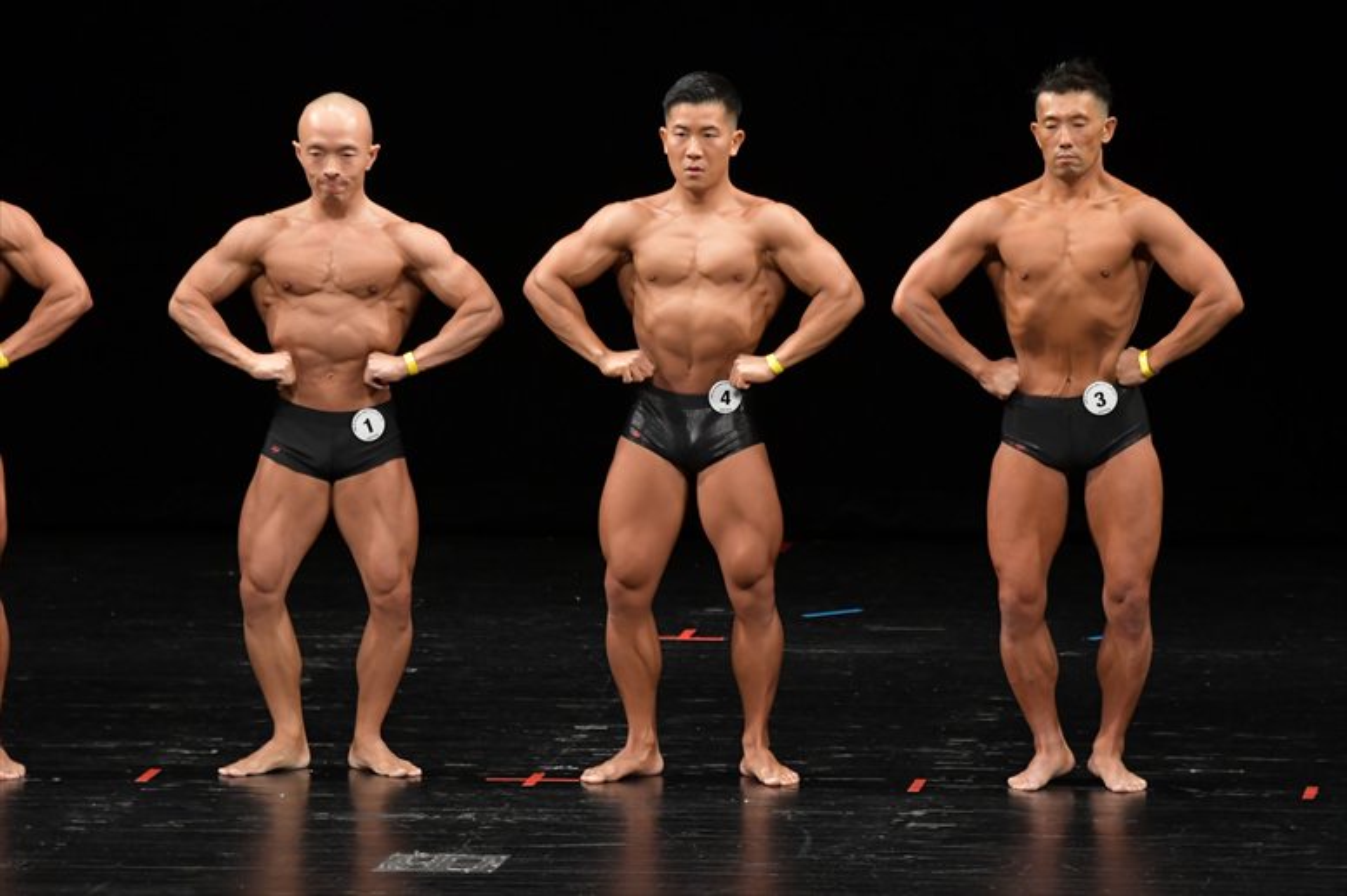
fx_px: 10098
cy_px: 448
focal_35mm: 270
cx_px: 674
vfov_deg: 5.1
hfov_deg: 7.6
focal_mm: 180
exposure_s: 1/400
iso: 2500
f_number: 5.6
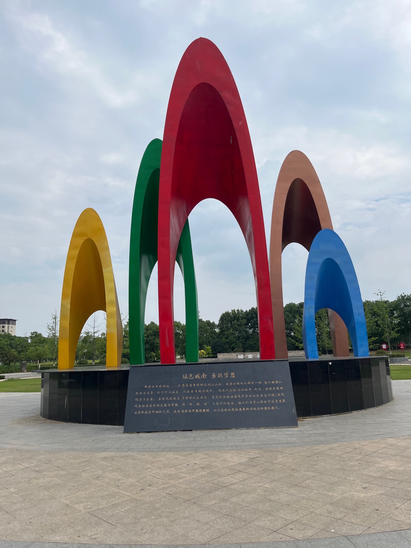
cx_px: 206
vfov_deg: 67.3
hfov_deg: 53.1
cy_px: 274
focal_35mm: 26
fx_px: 412
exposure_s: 1/3876
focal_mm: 5.1
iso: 50
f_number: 1.6
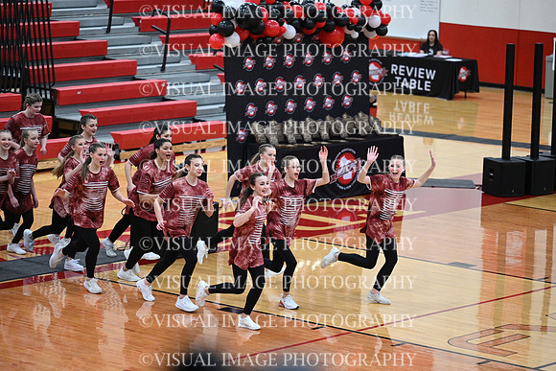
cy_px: 186
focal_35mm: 135
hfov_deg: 15.2
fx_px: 2085
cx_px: 278
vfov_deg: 10.2
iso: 4000
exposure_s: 1/400
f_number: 2.8
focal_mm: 135
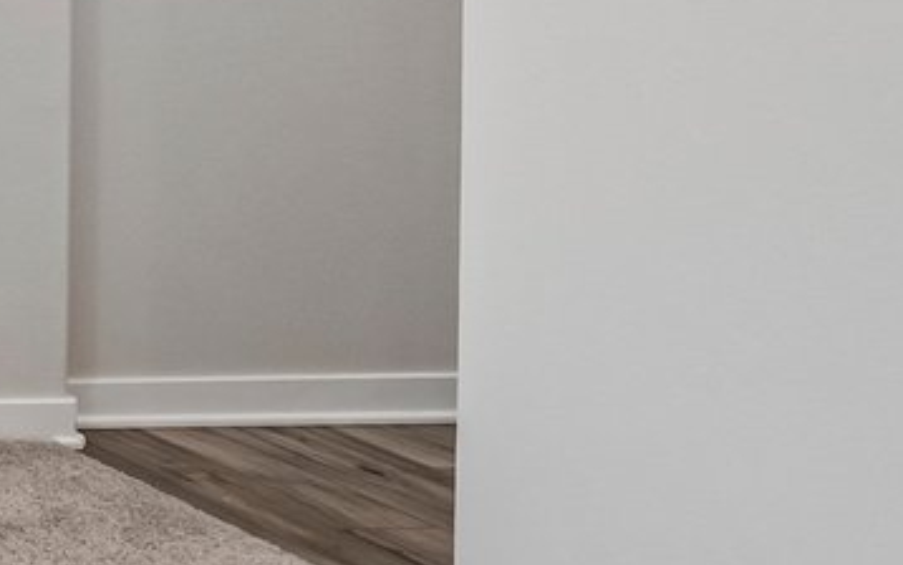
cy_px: -253
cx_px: -1332
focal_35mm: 70
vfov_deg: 17.0
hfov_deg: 14.7
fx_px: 1723
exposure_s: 1/40
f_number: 7.1
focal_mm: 12
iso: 100
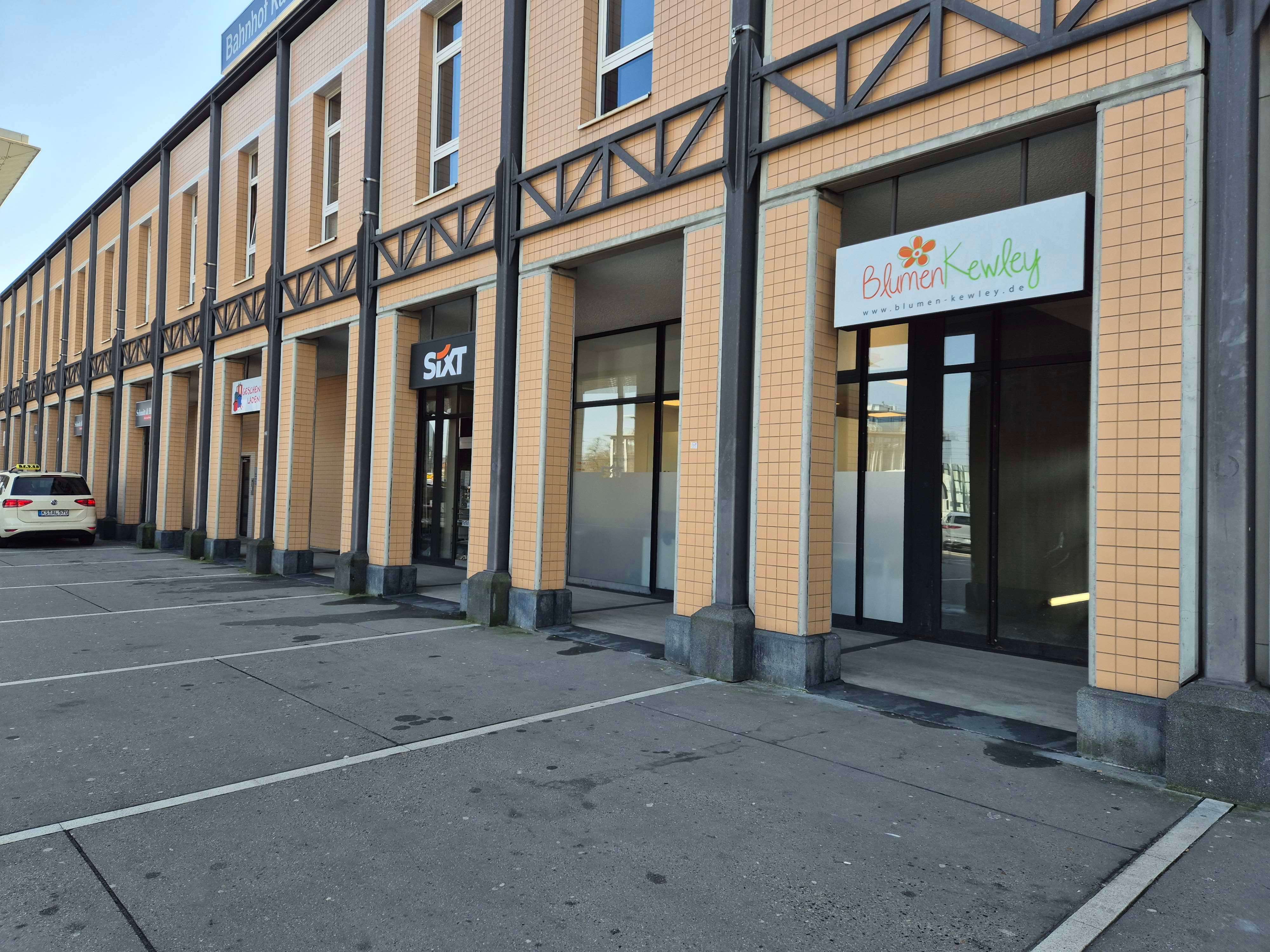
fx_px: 844
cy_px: 476
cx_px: 635
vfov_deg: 58.9
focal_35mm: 23
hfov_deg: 73.9
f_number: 1.8
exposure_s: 1/584
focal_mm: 5.4
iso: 25
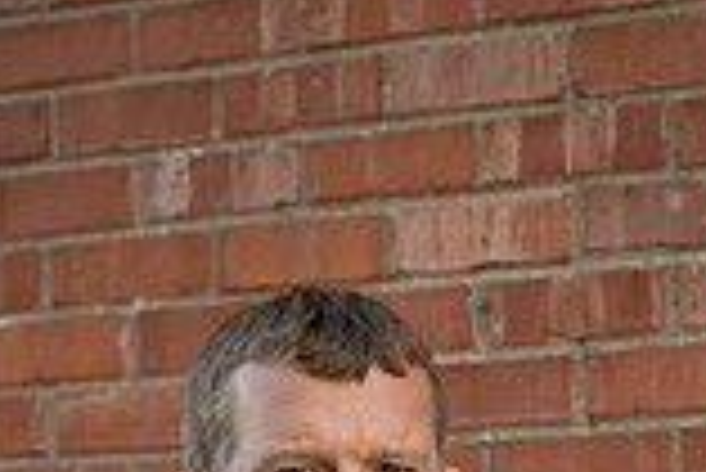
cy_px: 998
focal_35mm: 263
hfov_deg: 7.8
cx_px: 513
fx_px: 5162
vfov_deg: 5.1
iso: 1250
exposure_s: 1/320
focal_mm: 92
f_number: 6.3
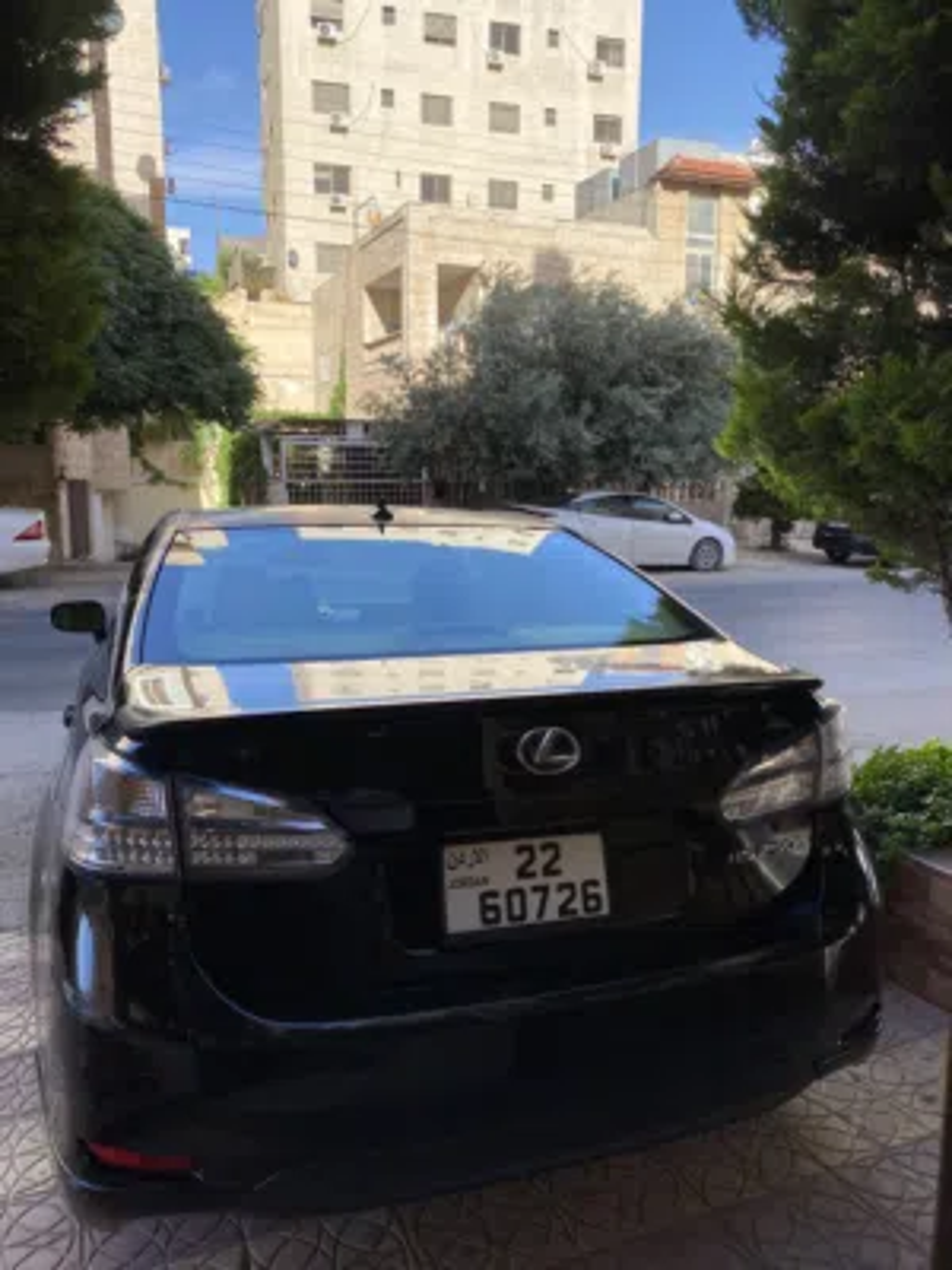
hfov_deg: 53.1
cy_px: 635
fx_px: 953
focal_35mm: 26
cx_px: 476
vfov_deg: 67.3
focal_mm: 4.25
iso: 32
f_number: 1.8
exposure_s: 1/1034
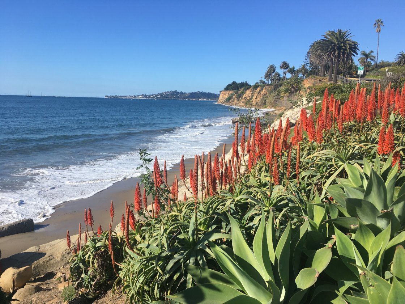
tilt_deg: -9.7
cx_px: 202
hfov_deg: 61.7
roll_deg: -1.5
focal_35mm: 29
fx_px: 339
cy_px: 152
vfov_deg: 48.2
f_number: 2.2
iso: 25
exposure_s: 1/1451
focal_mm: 4.15
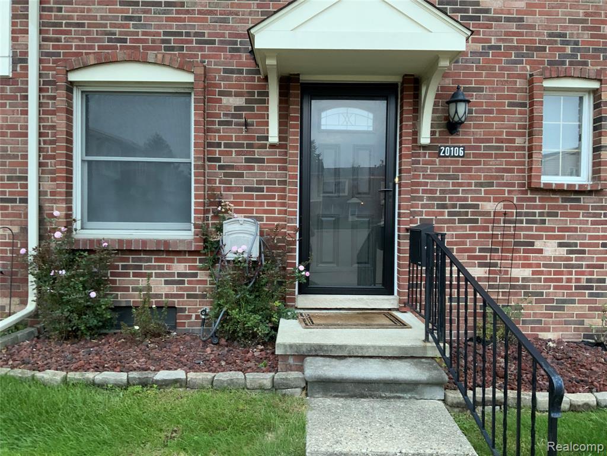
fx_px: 509
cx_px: 304
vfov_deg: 48.2
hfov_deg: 61.7
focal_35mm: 29
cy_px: 228
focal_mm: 3
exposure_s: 1/60
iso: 125
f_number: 1.8
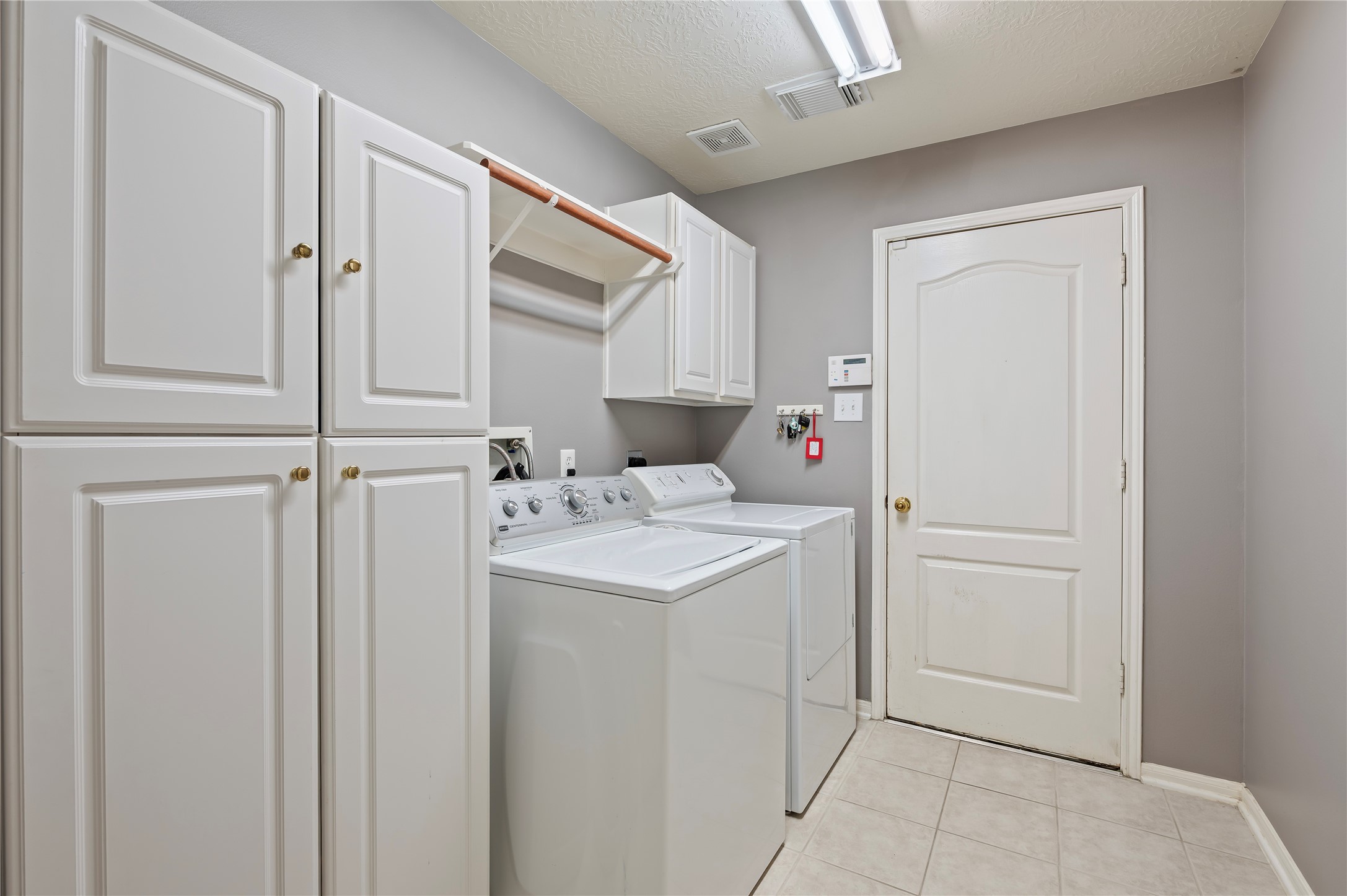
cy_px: 448
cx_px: 674
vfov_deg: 73.7
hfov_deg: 96.8
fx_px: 598
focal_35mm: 16
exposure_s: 1/1.67
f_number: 6.3
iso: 125
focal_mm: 16
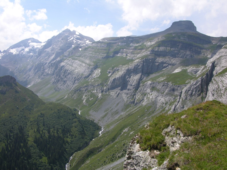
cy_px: 85
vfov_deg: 40.7
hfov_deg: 52.6
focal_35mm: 35
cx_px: 114
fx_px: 230
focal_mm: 8.9
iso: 50
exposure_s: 1/269
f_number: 6.3
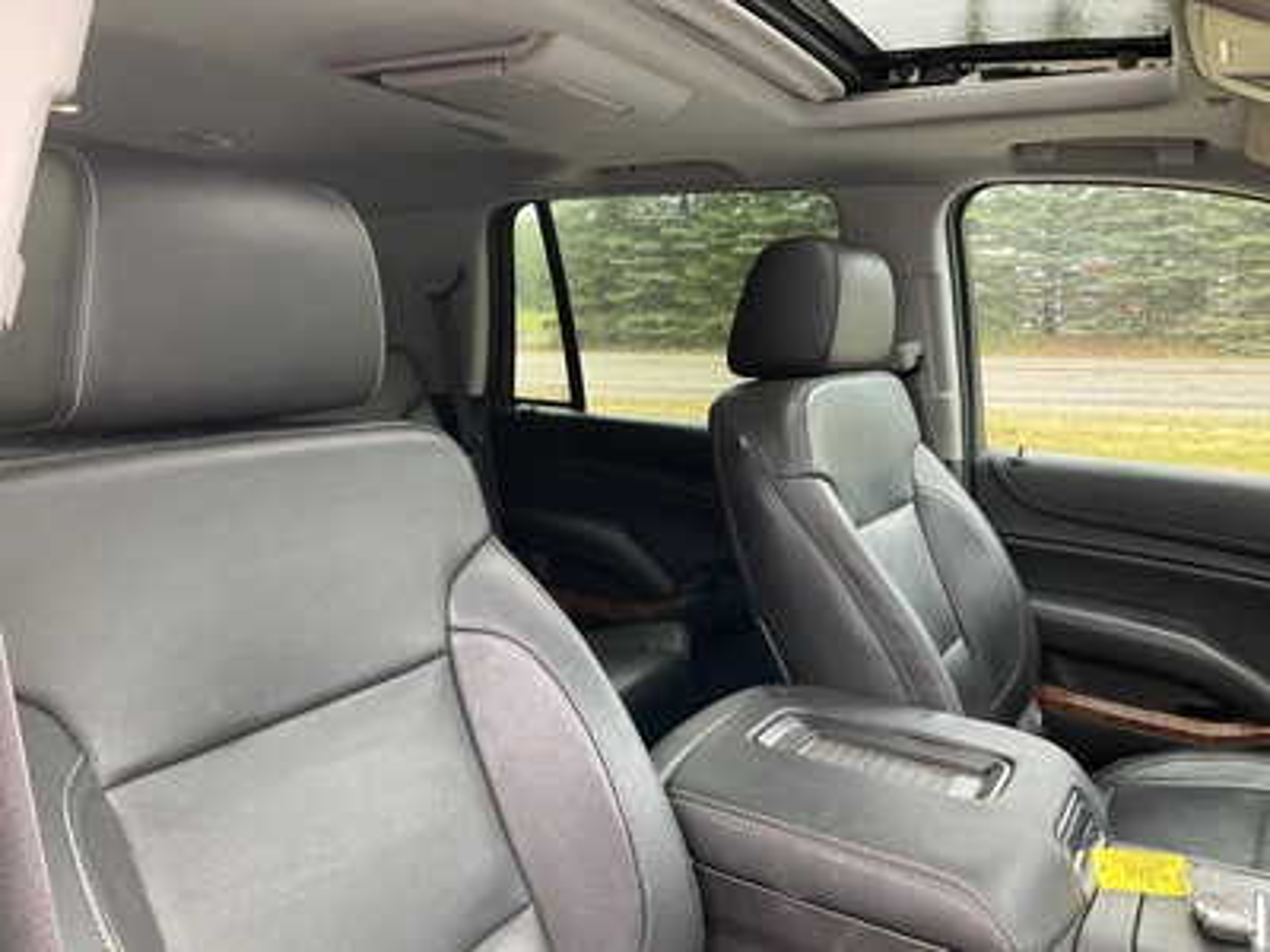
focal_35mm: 29
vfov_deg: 48.2
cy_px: 476
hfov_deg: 61.7
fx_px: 1064
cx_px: 635
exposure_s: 1/77
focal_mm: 3
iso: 64
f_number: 1.8
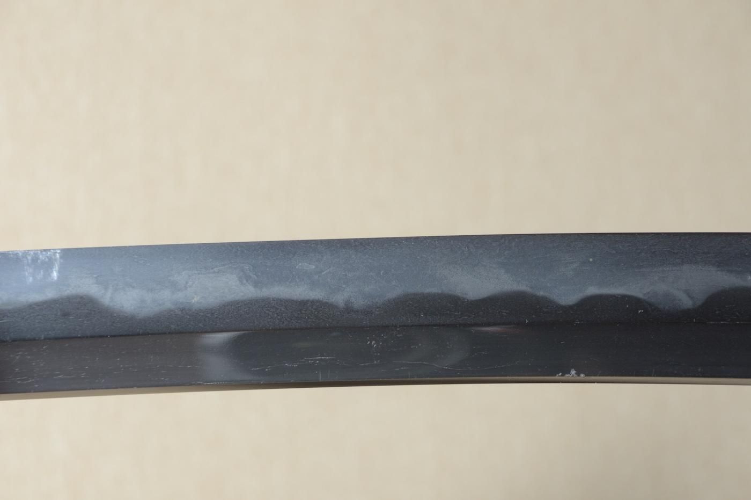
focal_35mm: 158
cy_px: 250
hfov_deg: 13.1
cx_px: 376
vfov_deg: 8.7
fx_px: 3283
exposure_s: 1/1.6
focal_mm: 105
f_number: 11
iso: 400
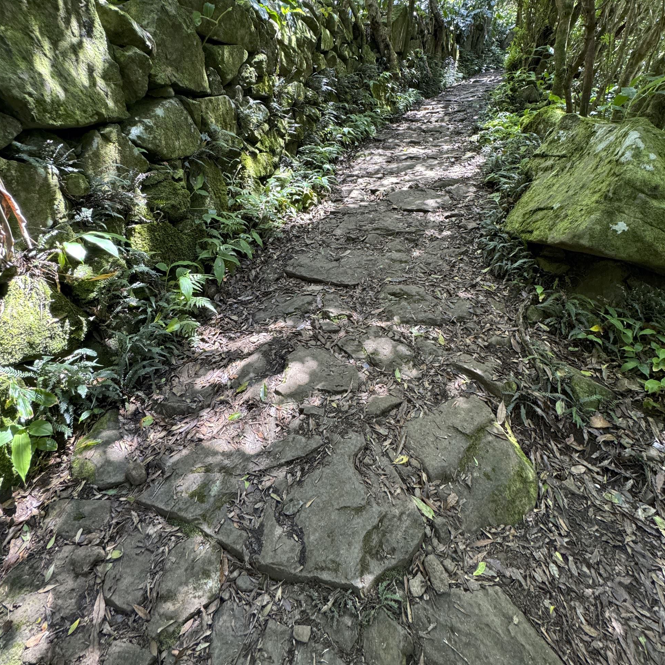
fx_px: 369
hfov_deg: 84.0
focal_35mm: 17
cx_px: 339
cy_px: 250
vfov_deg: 82.4
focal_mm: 2.22
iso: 200
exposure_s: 1/99
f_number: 2.2
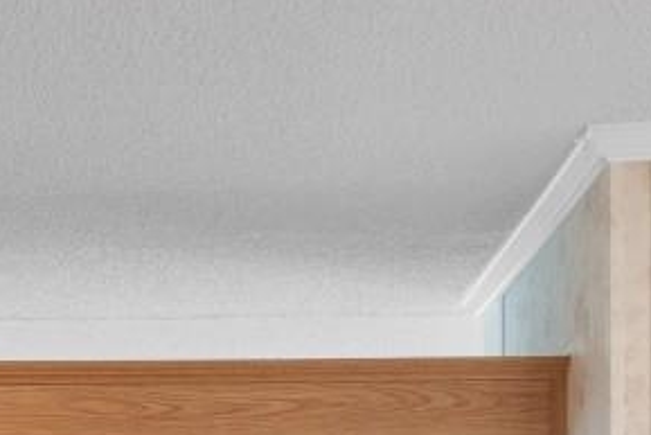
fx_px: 1520
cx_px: 74
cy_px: 726
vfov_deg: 14.7
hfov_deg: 23.6
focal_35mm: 84
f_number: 4.5
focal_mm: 10
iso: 100
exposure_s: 1/4
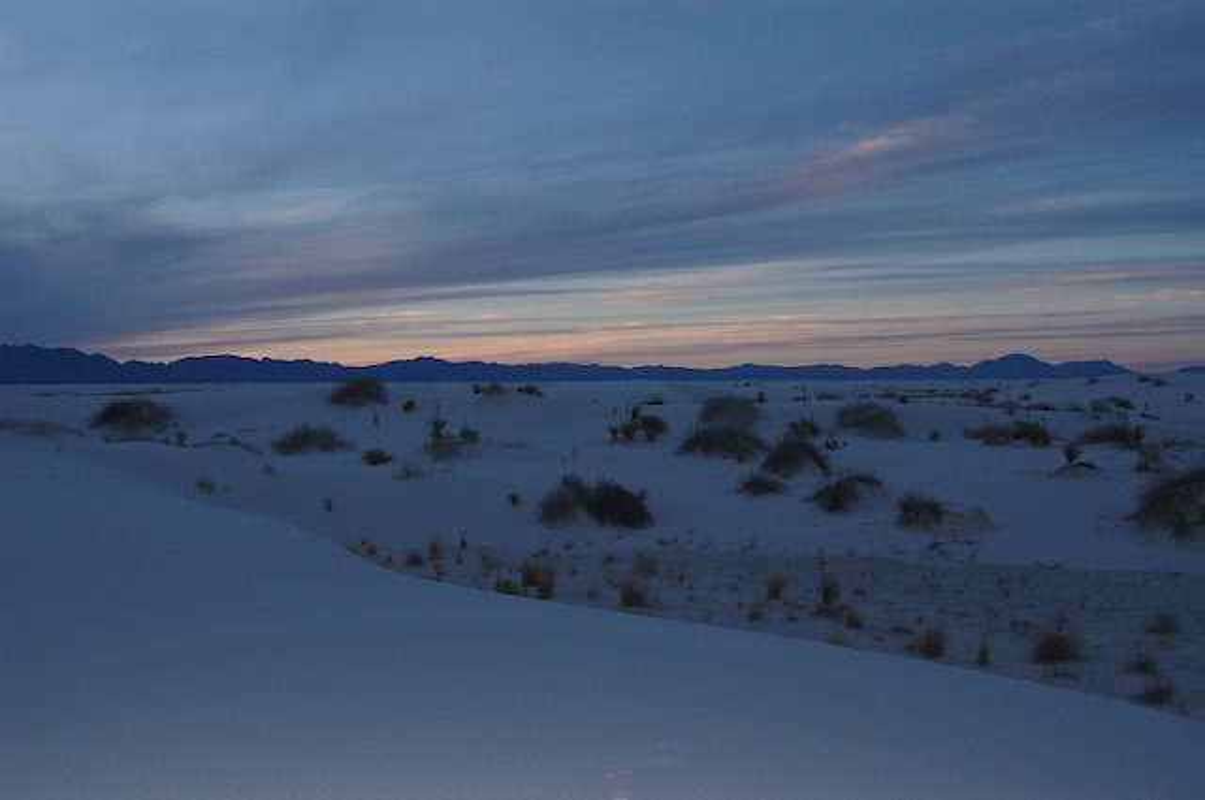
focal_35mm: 36
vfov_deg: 36.8
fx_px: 1203
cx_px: 602
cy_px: 400
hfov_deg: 53.2
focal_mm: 24
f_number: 5
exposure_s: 1/125
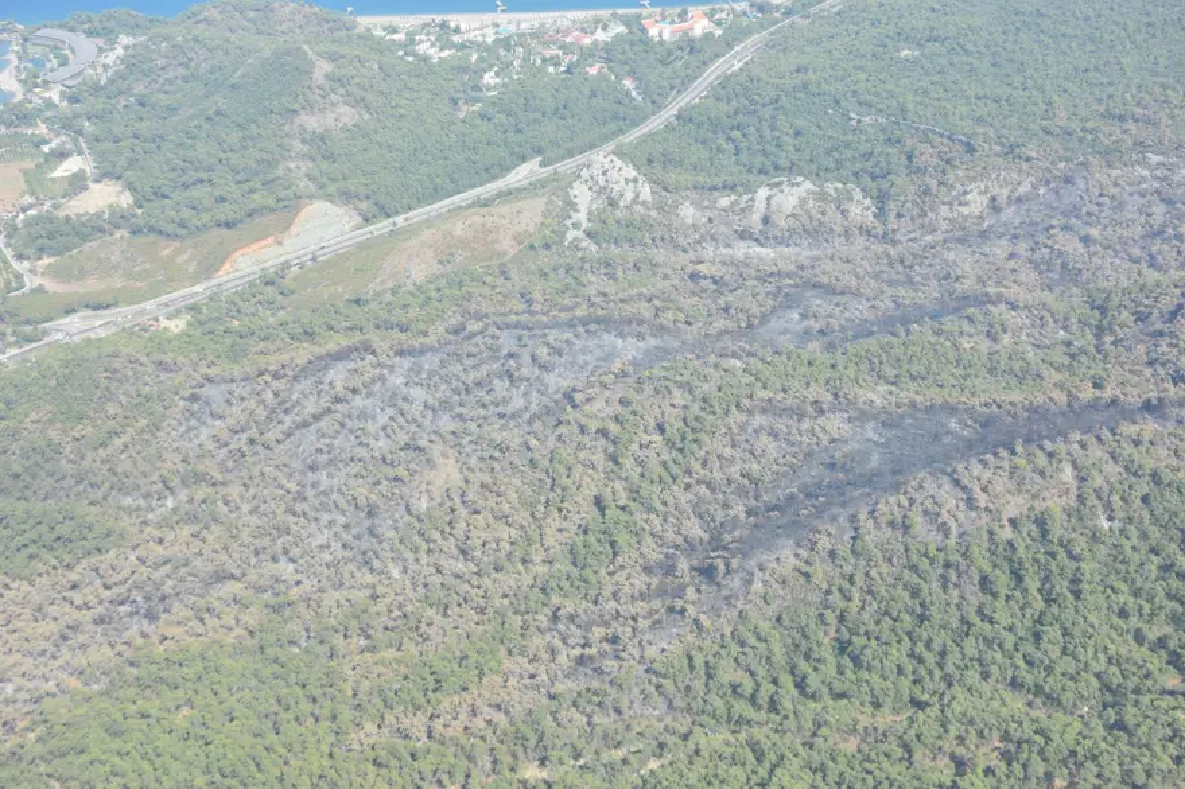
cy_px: 394
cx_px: 592
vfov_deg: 26.5
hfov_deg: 38.9
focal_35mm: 51
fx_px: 1678
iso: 450
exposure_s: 1/500
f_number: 8
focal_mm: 34
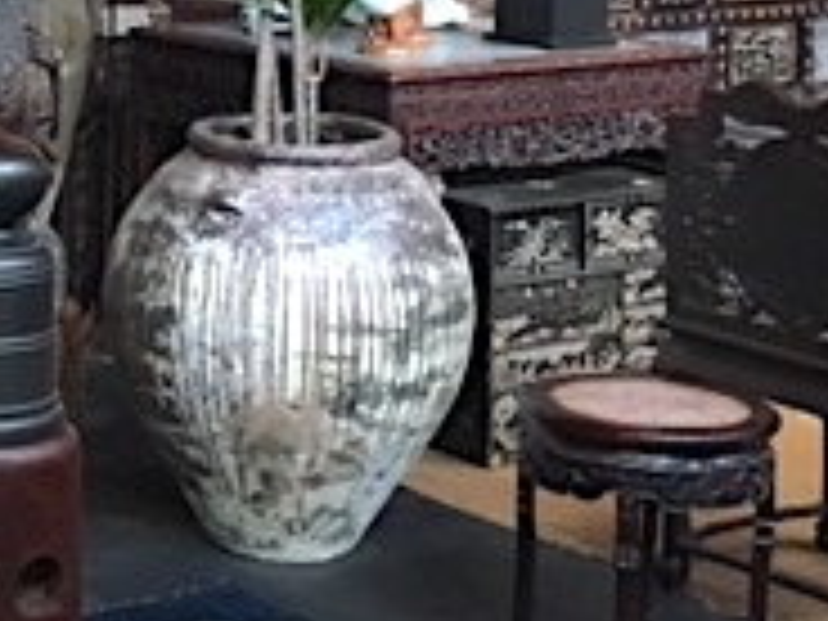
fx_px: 2416
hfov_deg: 18.2
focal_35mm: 101
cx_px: -225
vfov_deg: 14.3
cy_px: -50
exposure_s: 1/17
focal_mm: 4.15
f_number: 2.2
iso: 200
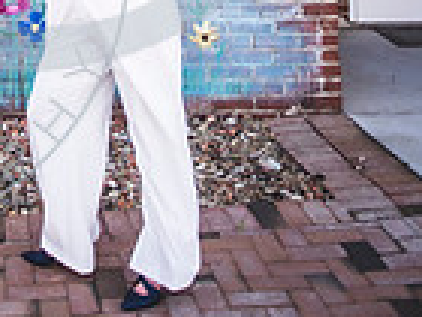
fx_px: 902
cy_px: -269
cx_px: -15
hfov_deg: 24.9
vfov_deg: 16.4
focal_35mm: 74
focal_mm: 24
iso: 100
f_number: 2.8
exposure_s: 1/400
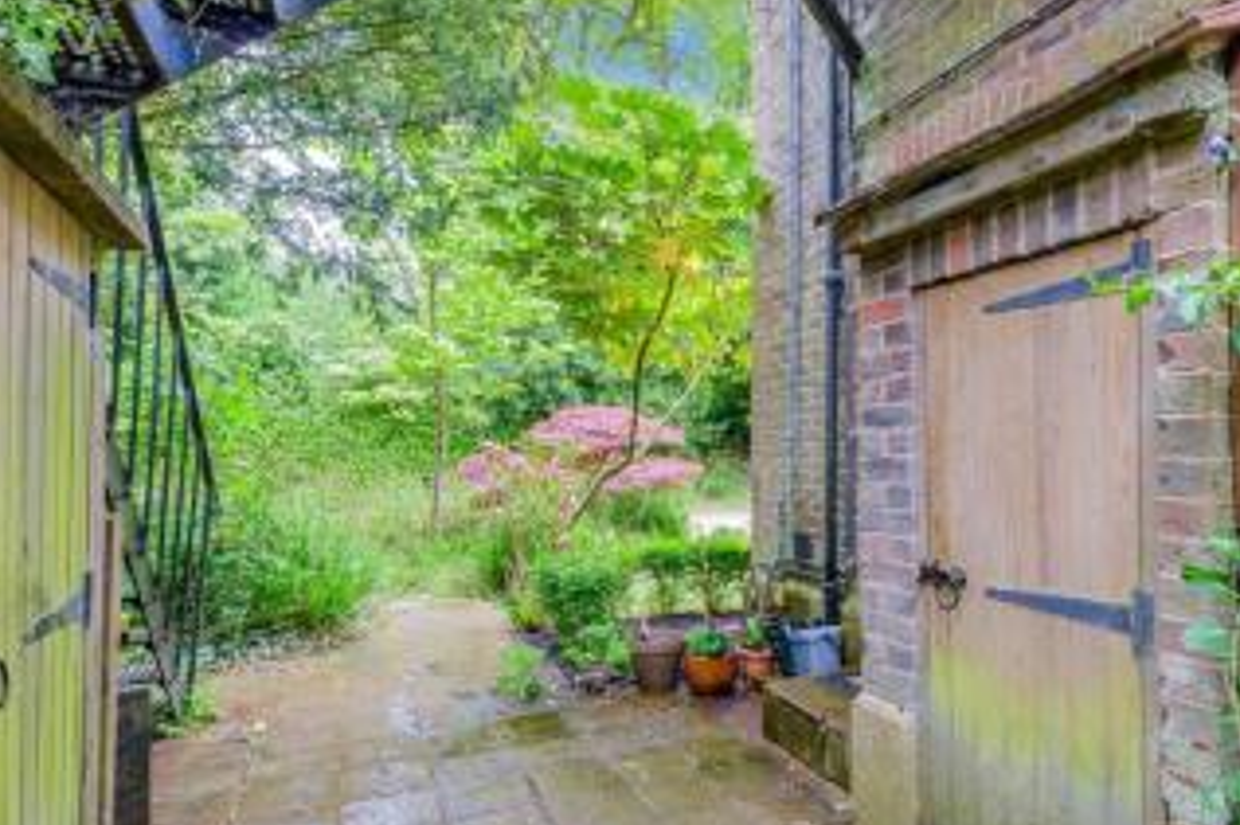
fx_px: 723
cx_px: 739
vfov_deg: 59.1
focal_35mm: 21
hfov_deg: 80.3
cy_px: 483
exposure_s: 1/50
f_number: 8
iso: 640
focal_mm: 14
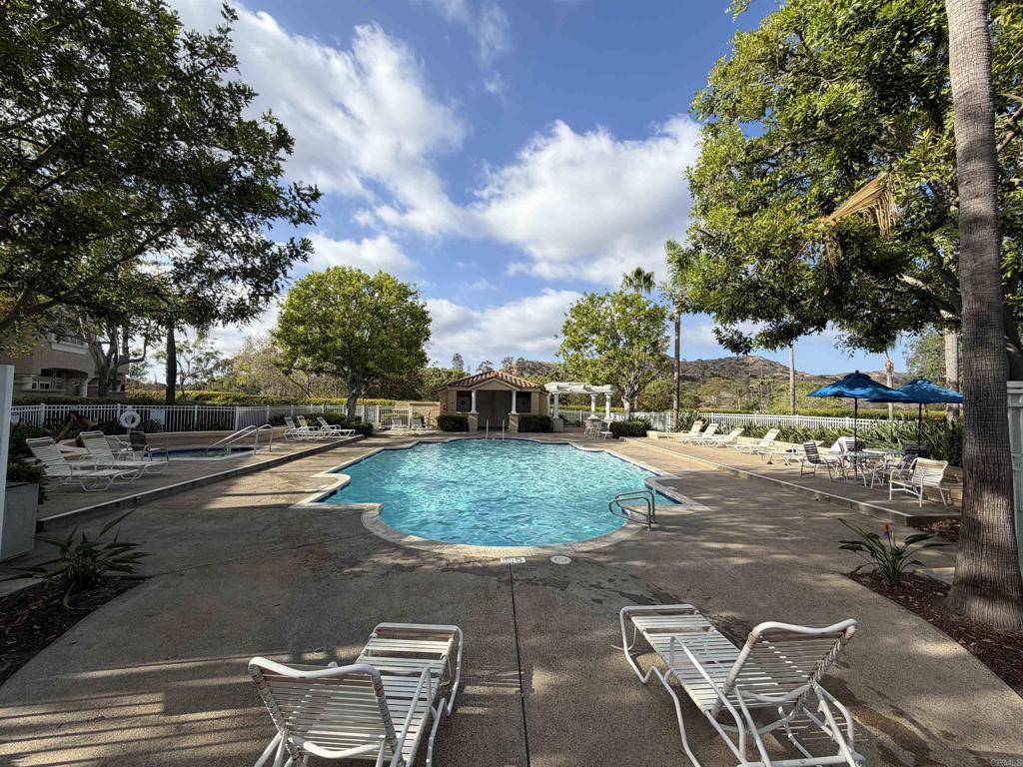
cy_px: 384
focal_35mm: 14
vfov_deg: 85.7
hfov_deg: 102.1
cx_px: 512
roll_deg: -1.3
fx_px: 414
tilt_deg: +2.3
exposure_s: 1/770
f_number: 2.2
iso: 25
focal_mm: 2.22
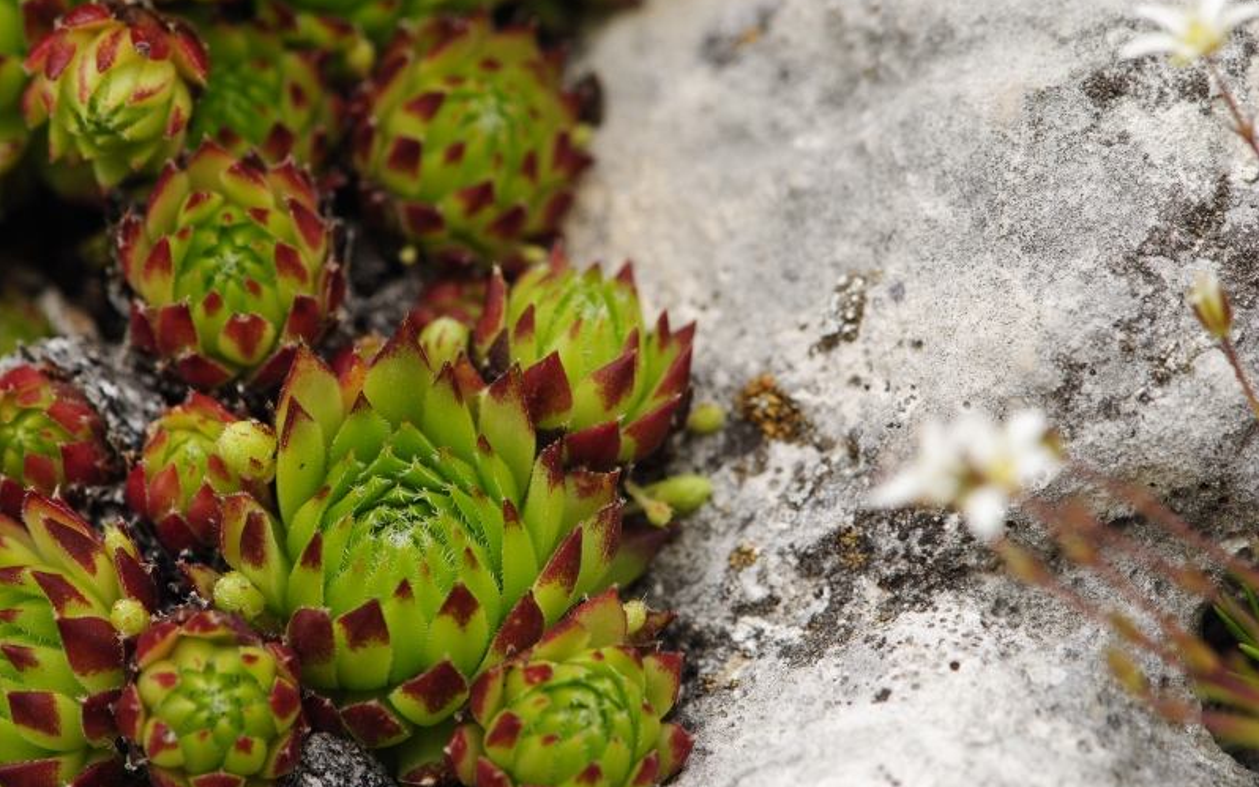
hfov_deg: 16.0
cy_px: 390
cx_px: 630
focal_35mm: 131
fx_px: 4479
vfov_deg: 10.0
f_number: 8
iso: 200
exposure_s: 1/160
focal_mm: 85
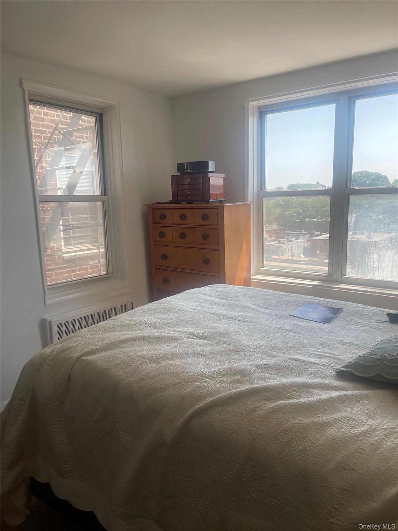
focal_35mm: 25
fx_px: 383
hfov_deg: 54.9
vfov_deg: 69.4
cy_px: 266
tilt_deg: -9.4
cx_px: 199
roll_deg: +1.2
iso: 32
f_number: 1.6
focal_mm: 5.1
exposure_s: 1/553
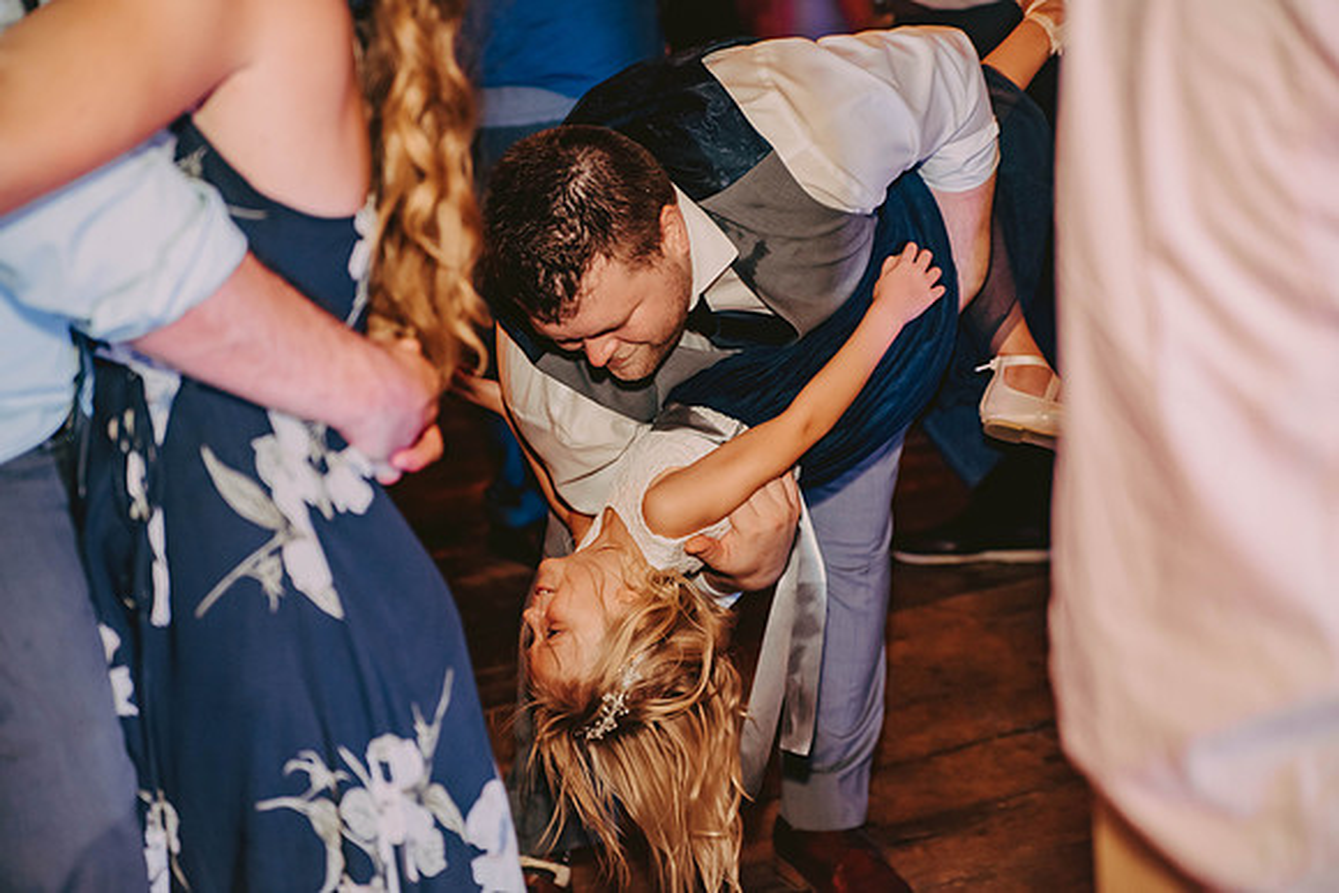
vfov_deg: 18.2
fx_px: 2790
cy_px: 446
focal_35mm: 75
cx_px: 670
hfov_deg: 27.0
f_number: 2.8
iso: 1250
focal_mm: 75
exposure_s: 1/125
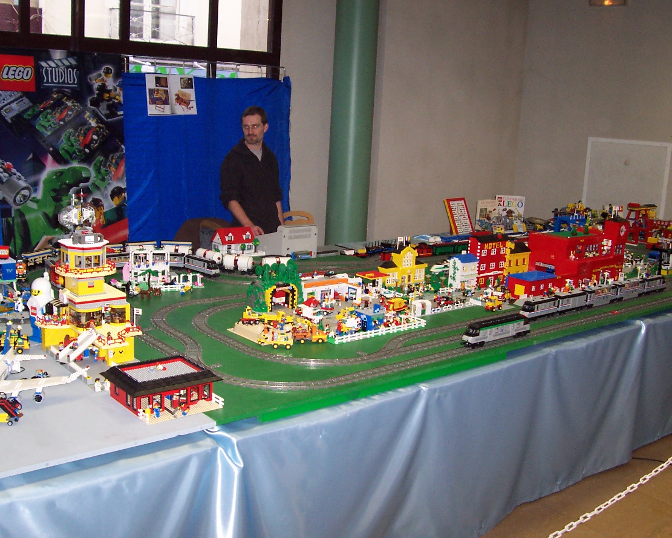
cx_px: 315
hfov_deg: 46.8
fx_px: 776
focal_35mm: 39
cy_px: 268
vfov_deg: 38.2
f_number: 2.8
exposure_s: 1/60
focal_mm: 5.6
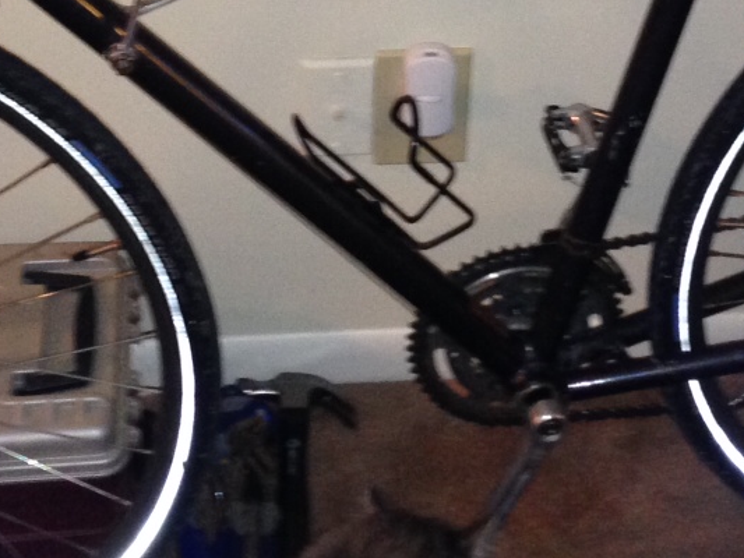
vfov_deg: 14.4
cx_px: 384
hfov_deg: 19.4
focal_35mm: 101
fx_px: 2171
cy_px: -17
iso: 200
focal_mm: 4.12
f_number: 2.4
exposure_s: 1/16
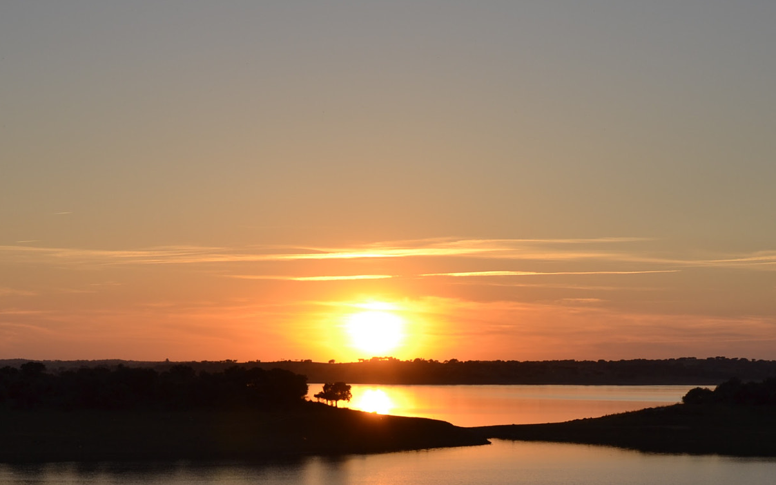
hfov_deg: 26.4
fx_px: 1650
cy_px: 396
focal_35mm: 78
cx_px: 312
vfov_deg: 16.6
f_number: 9
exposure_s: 1/200
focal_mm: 30
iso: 100
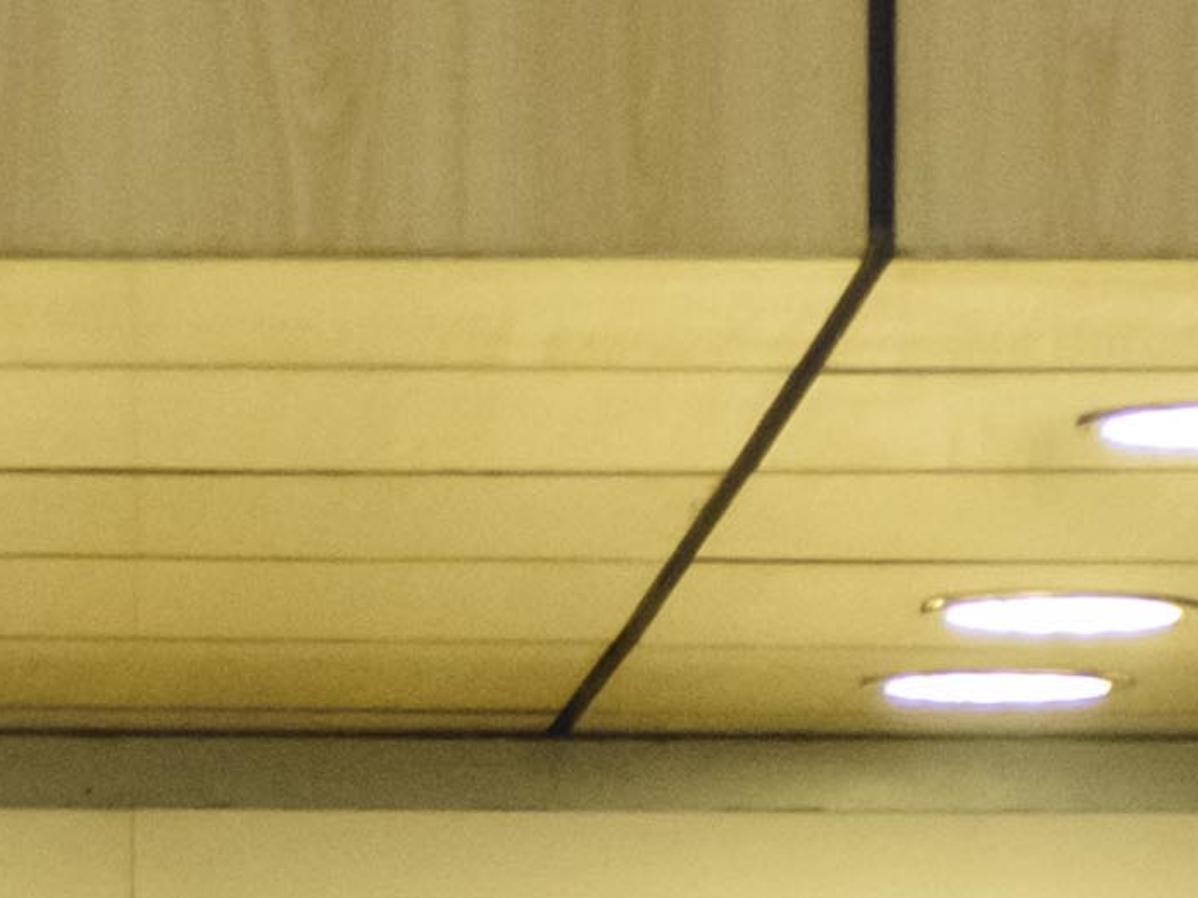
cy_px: 1999
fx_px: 20173
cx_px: -750
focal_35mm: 583
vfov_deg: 2.5
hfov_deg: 3.4
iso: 3200
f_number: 2.8
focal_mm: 70
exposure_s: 1/80
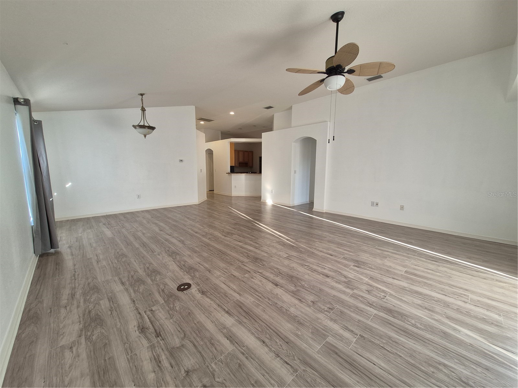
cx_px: 259
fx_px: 195
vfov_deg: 89.9
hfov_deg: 106.2
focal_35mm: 13
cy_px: 194
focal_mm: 1.74
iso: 100
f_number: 2.2
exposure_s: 1/60
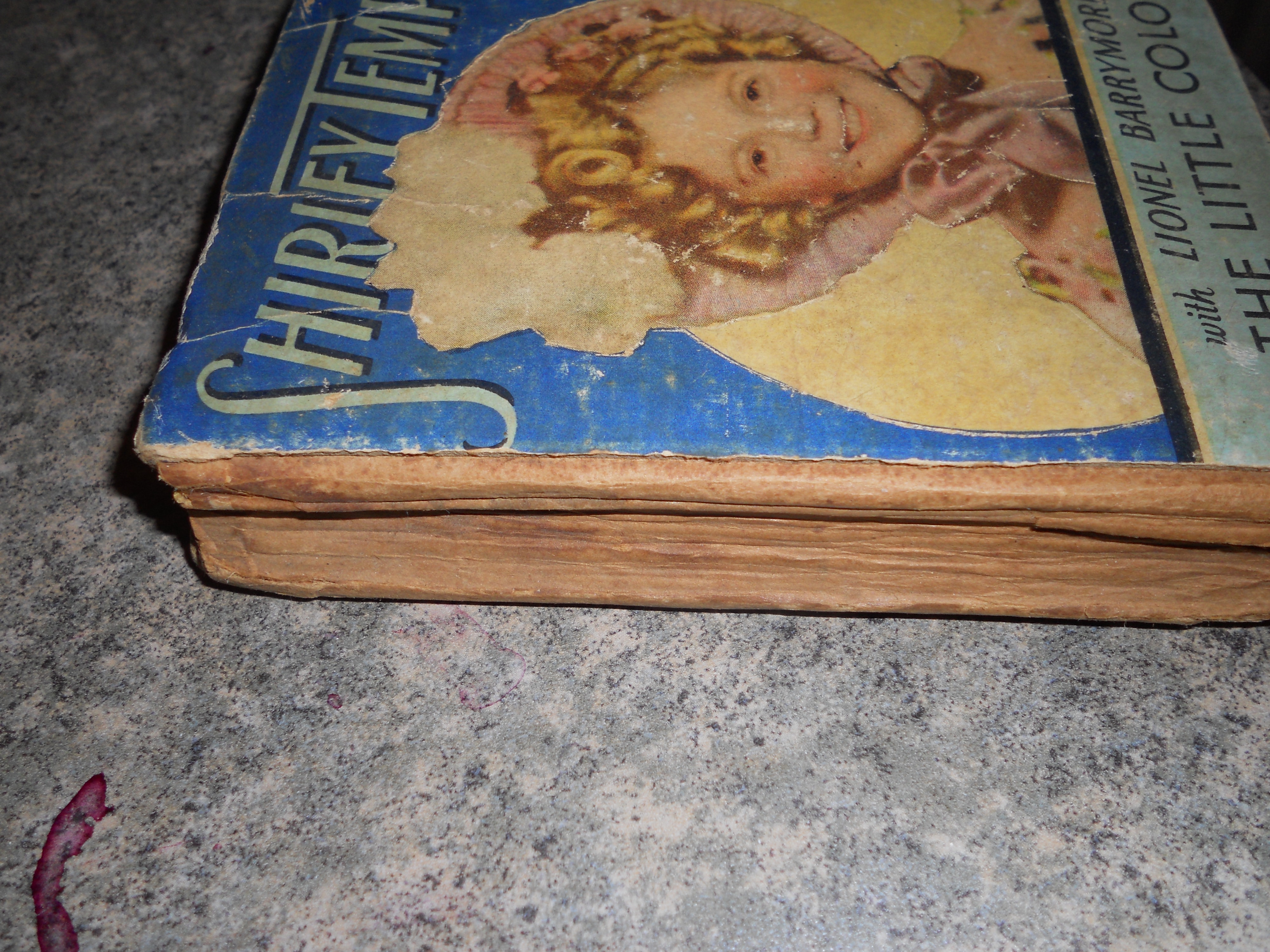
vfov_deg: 44.2
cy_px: 476
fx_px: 1174
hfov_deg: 56.8
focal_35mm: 32
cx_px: 635
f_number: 8.8
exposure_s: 1/25
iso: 80
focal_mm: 5.8
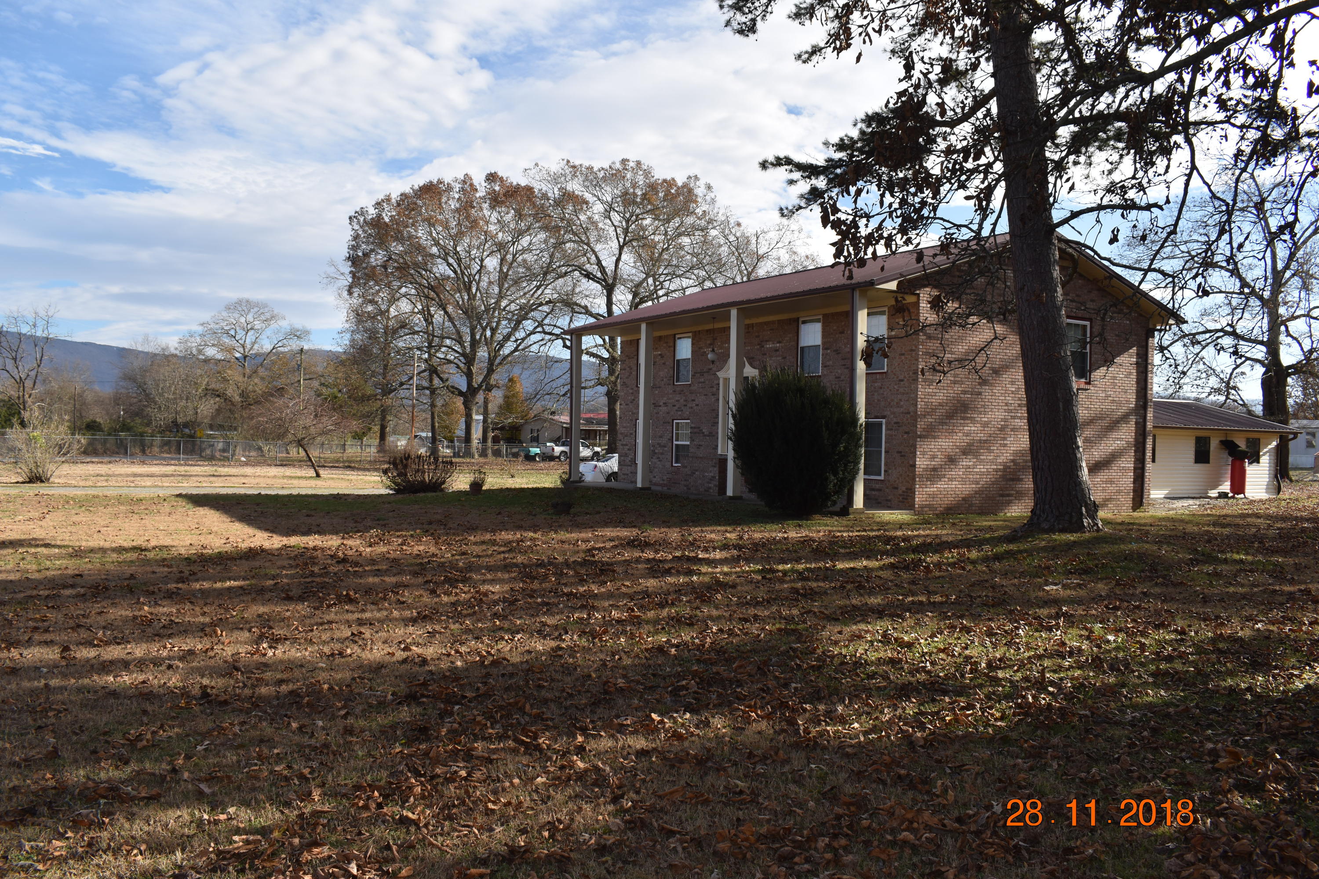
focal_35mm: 30
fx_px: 1099
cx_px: 660
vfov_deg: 43.6
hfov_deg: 61.9
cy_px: 440
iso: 100
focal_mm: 20
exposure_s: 1/200
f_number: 8
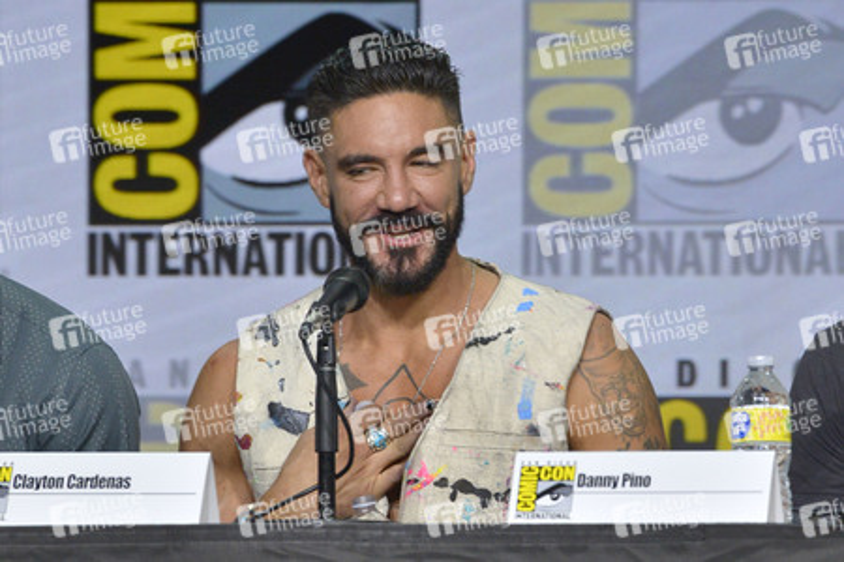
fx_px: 9377
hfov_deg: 5.2
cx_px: 422
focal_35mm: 400
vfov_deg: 3.4
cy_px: 281
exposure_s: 1/250
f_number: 6.3
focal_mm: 400
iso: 1600
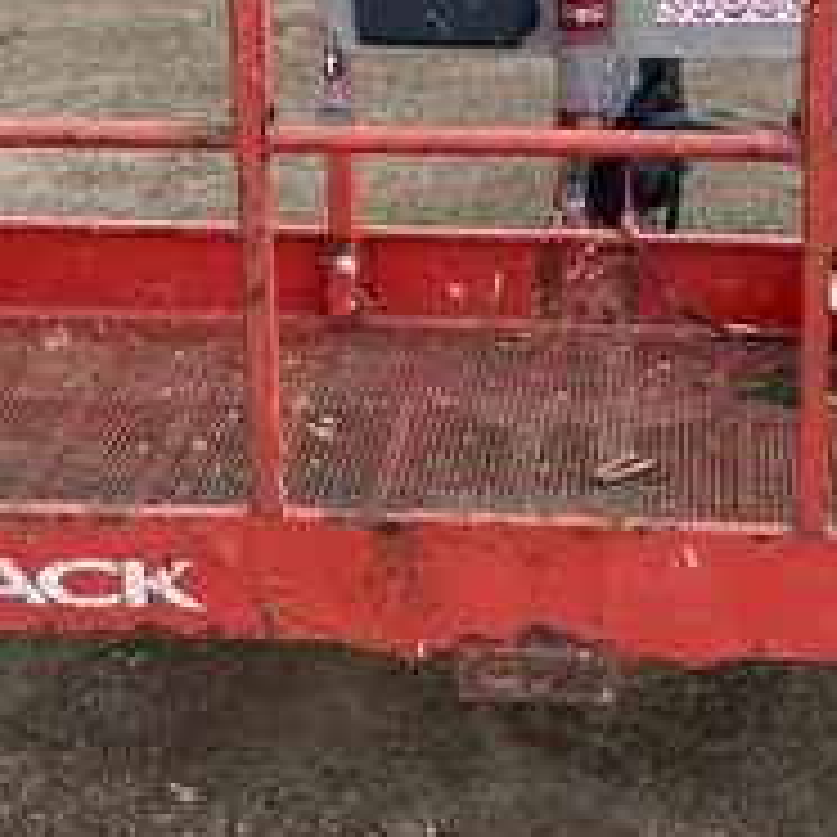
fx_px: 1860
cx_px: 580
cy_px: 20
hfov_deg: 25.2
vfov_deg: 24.3
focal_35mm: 68
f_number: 1.6
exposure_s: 1/1490
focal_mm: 4.2
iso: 50
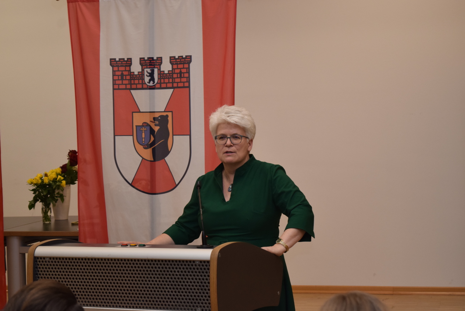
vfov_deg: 16.6
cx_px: 232
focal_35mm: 82
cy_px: 156
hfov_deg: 24.6
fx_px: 1066
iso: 800
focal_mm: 55
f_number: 5.6
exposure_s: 1/100
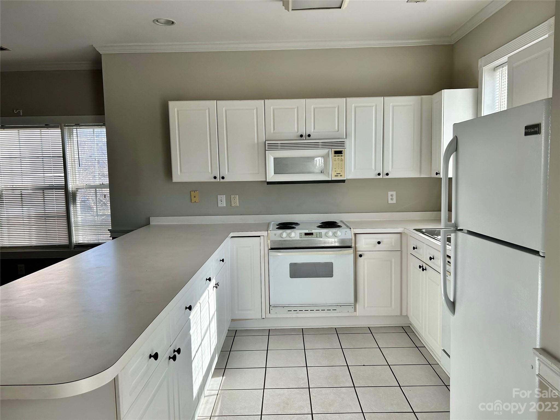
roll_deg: +1.4
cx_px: 280
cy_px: 210
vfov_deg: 53.1
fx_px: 421
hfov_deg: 67.3
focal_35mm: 26
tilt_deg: -5.8
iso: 50
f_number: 1.5
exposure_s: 1/581
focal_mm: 5.7
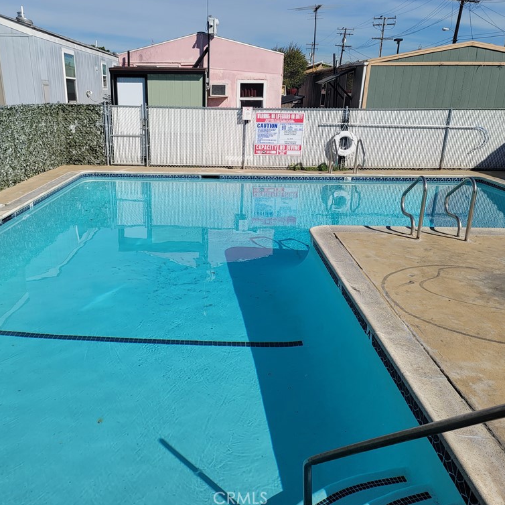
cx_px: 212
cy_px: 250
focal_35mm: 30
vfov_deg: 54.0
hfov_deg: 53.8
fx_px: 495
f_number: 1.8
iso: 20
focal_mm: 7
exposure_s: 1/1804
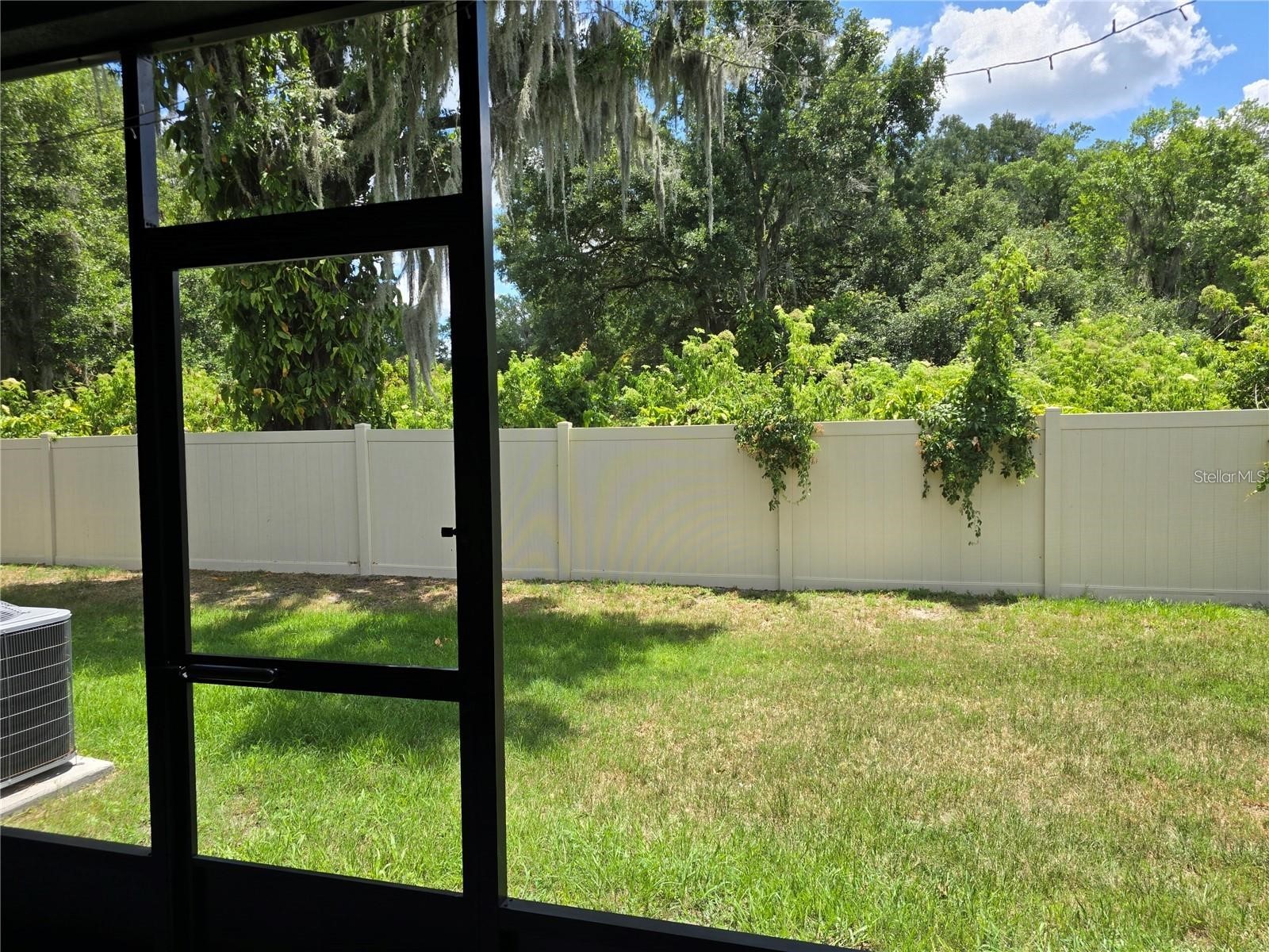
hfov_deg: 73.9
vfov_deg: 58.9
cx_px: 634
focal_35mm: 23
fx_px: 843
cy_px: 476
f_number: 1.7
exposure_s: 1/313
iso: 12
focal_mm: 6.3
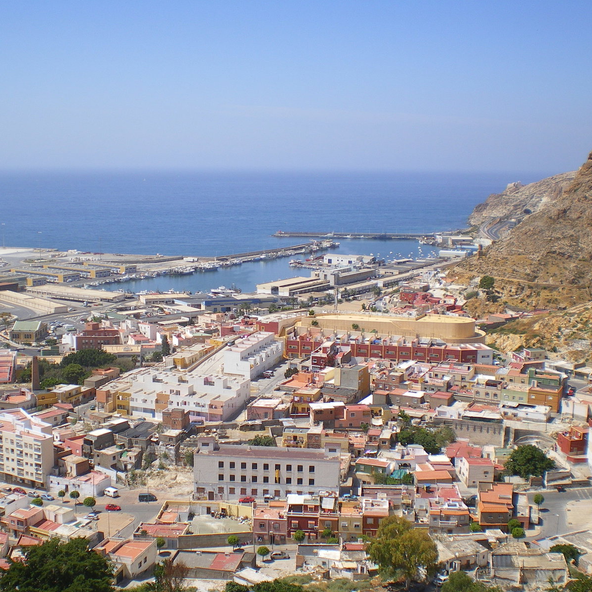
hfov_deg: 37.5
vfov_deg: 37.6
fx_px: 871
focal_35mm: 45
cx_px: 261
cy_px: 296
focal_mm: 6.3
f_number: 4.6
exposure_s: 1/400
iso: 64
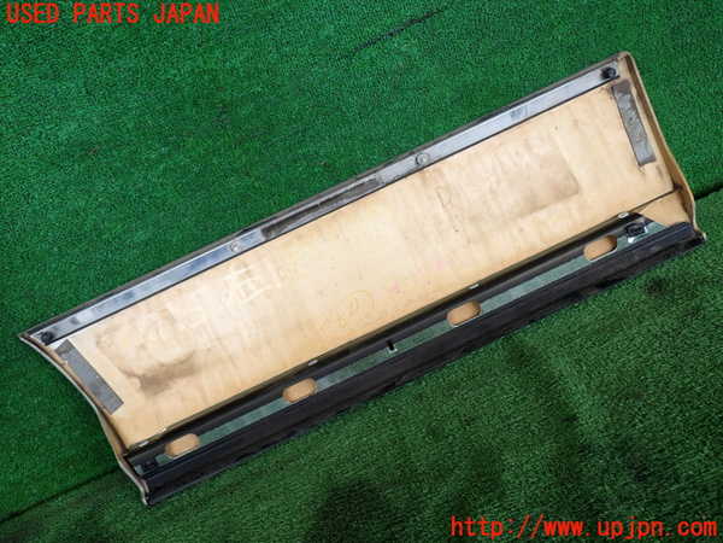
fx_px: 627
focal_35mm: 30
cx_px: 362
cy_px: 272
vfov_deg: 46.8
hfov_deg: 60.0
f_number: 2.3
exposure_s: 1/125
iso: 125
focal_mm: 5.4
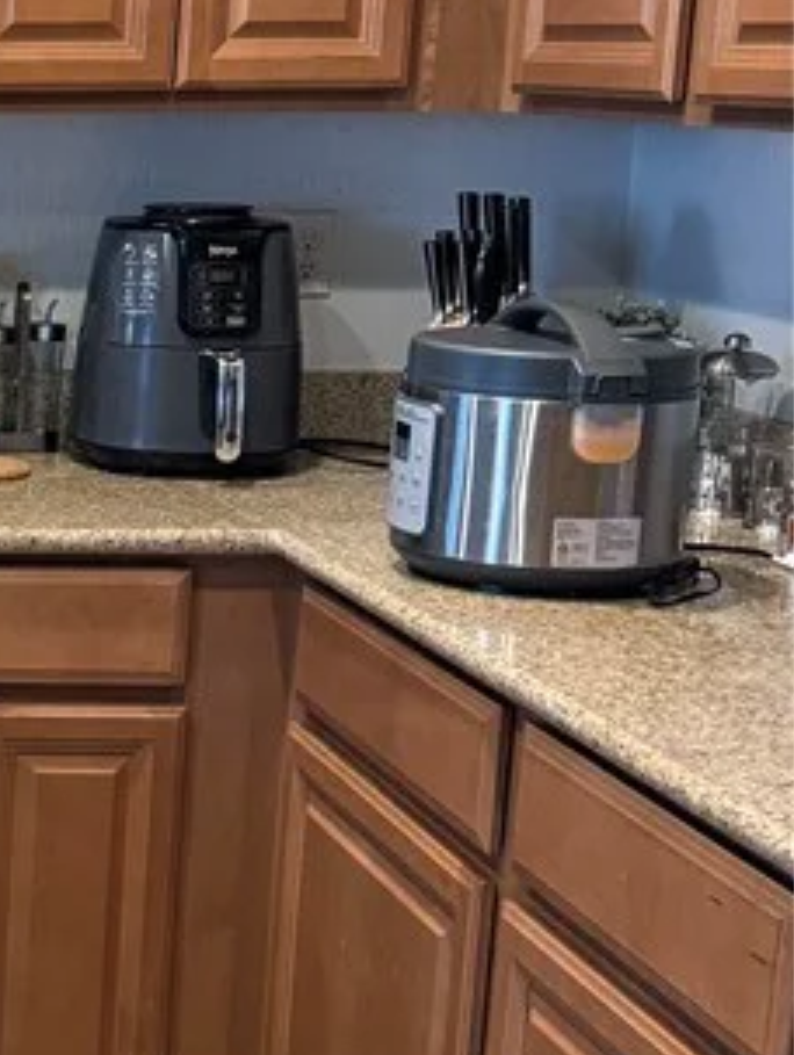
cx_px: -540
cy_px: 578
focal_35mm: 81
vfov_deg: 24.1
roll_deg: -0.1
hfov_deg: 16.0
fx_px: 2472
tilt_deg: -12.1
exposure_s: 1/60
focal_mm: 6.76
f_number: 1.78
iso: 500
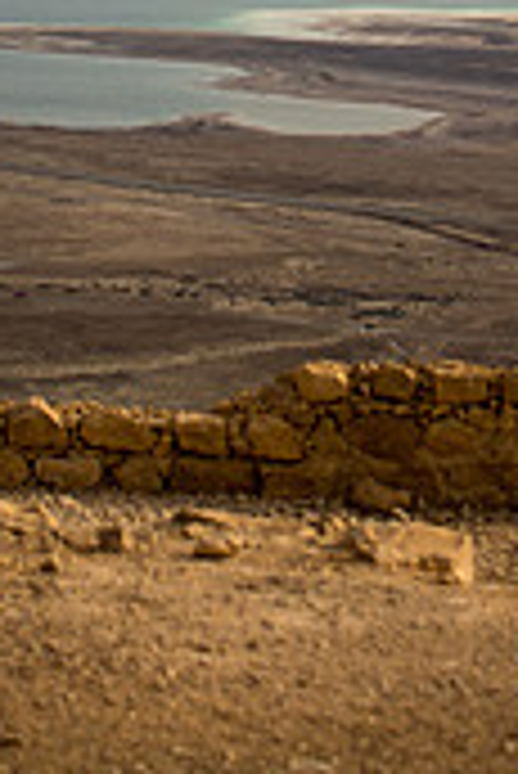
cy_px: -230
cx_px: 509
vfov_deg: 11.0
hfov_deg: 7.5
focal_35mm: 183
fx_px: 3942
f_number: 2.8
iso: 200
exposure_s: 1/4000
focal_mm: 70
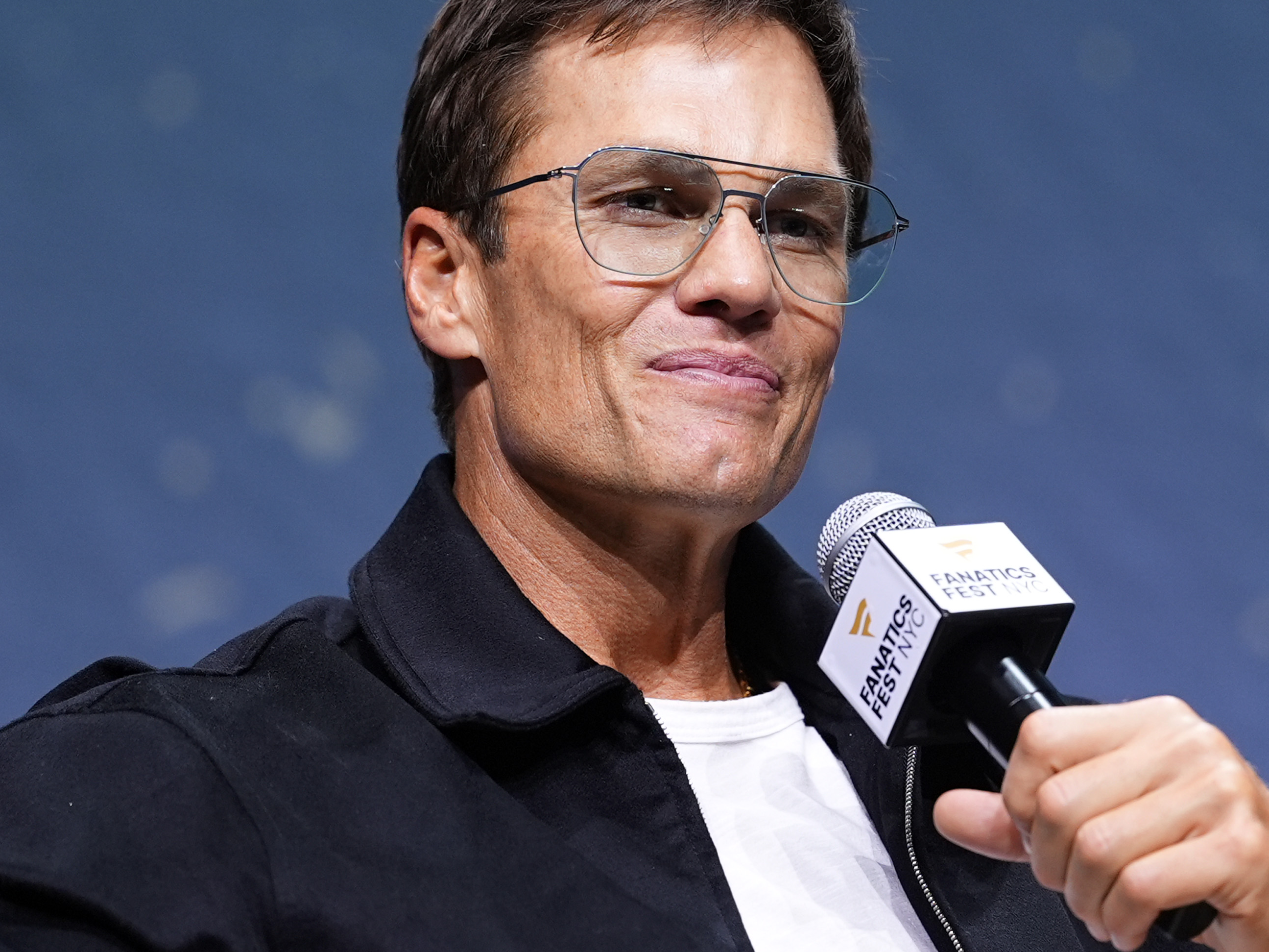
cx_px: 761
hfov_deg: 5.9
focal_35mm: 334
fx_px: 12244
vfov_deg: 4.5
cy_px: 644
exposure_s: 1/640
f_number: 2
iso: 640
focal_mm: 150
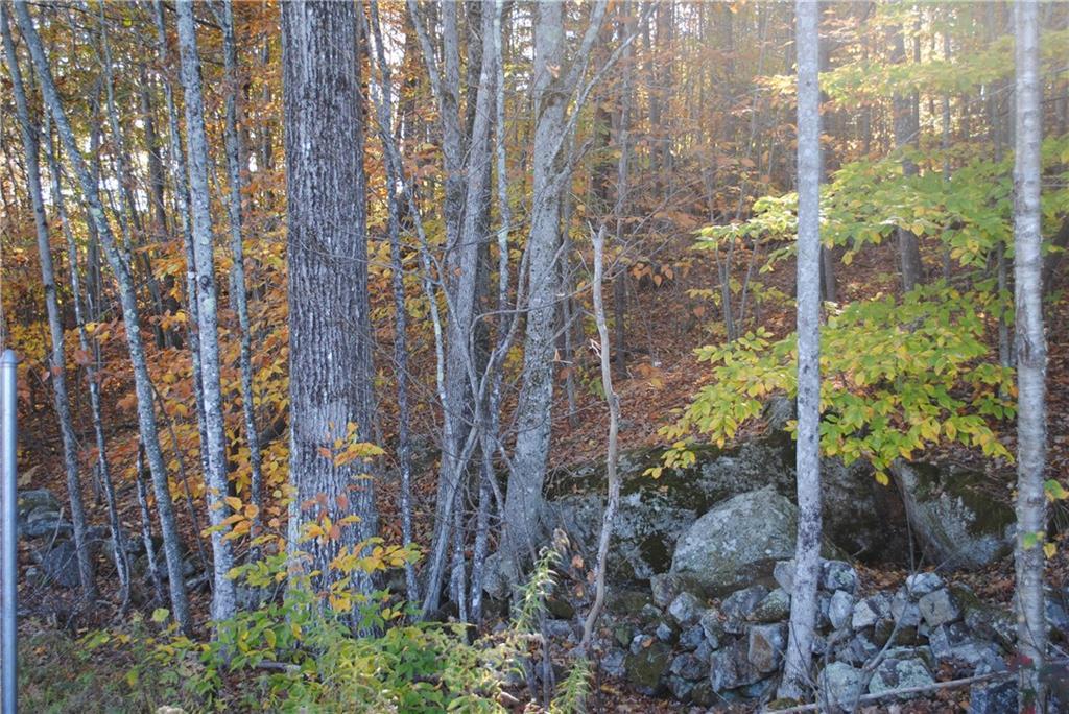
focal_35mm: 44
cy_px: 357
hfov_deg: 44.9
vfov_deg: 30.9
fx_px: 1292
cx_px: 534
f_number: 4.5
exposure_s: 1/80
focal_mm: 29
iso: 200
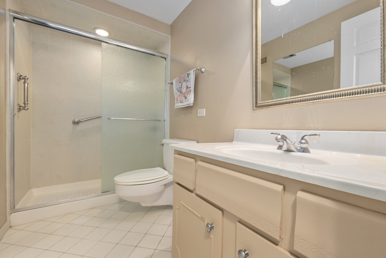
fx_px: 161
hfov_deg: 100.4
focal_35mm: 15
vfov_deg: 77.4
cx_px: 193
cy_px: 129
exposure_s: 1/1.67
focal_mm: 10
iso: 320
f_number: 8
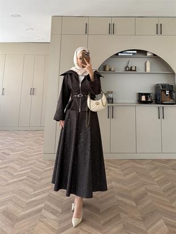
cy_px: 117
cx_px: 88
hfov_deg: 56.8
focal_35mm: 24
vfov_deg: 71.6
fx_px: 163
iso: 125
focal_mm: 6.76
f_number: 1.78
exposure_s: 1/121
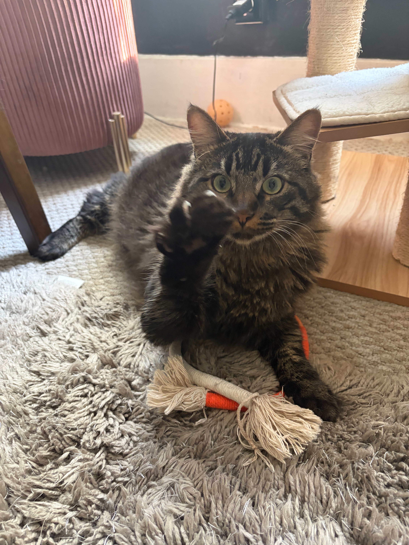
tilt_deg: -34.6
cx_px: 204
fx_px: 410
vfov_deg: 67.3
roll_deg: +3.9
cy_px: 272
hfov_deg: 53.1
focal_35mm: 26
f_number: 1.6
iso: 500
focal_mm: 5.96
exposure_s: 1/60
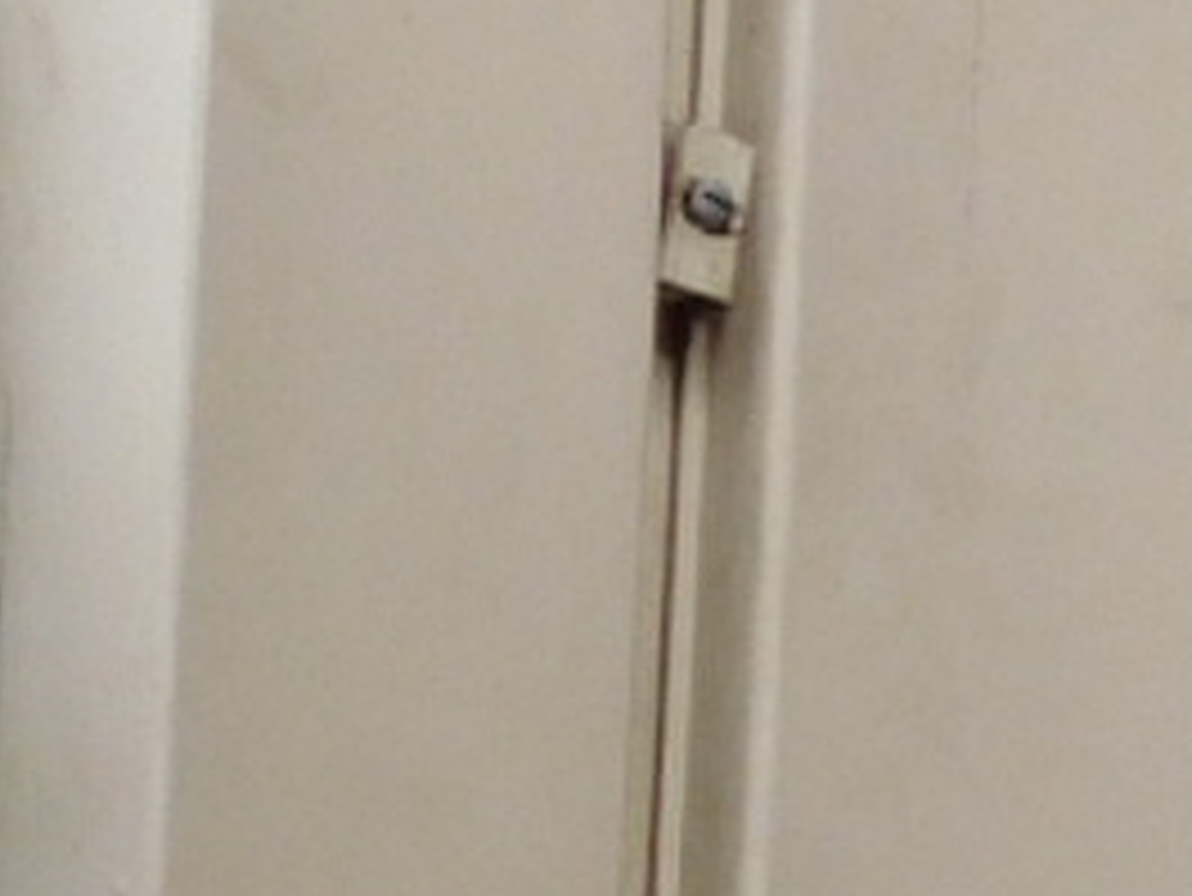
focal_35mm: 139
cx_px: -1259
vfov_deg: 10.6
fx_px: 4789
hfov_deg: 12.4
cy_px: 955
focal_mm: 4
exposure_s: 1/30
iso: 160
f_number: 3
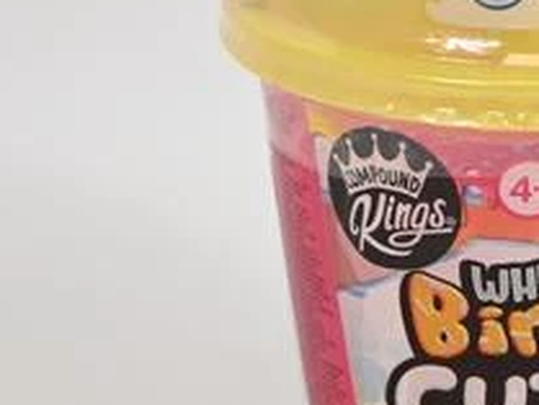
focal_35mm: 161
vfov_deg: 9.2
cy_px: 134
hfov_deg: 12.2
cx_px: 467
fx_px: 2516
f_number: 5
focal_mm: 32.5
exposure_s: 1/160
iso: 400
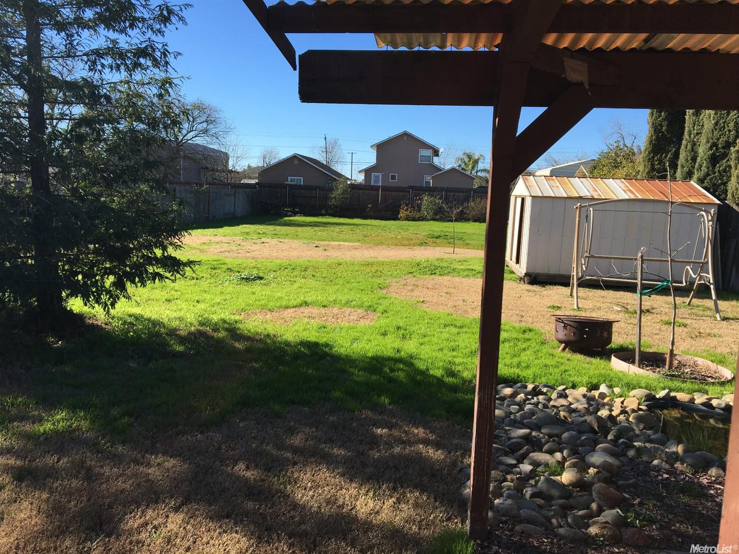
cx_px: 370
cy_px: 277
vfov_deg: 48.2
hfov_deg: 61.7
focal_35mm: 29
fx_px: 619
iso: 25
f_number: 2.2
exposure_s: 1/1221
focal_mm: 4.15
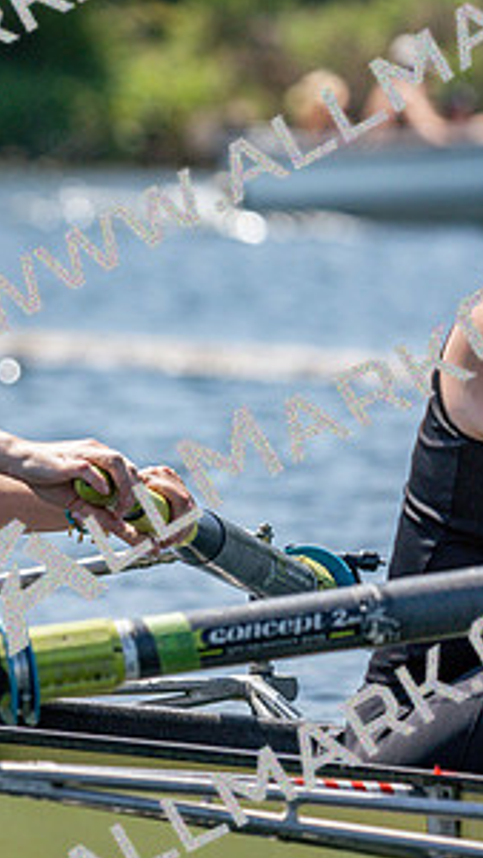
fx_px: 11917
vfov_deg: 4.1
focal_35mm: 524
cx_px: -252
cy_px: 385
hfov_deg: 2.3
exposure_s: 1/2000
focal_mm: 259
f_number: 5.6
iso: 320
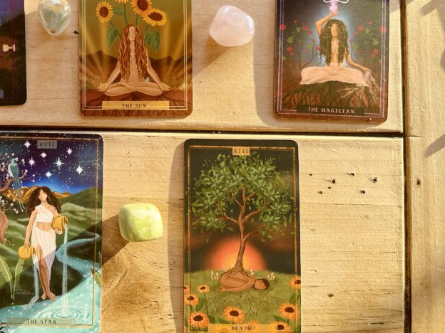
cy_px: 88
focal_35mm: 41
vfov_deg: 34.5
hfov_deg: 43.4
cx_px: 83
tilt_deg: -87.1
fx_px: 527
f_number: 1.6
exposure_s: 1/121
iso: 50
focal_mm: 5.1
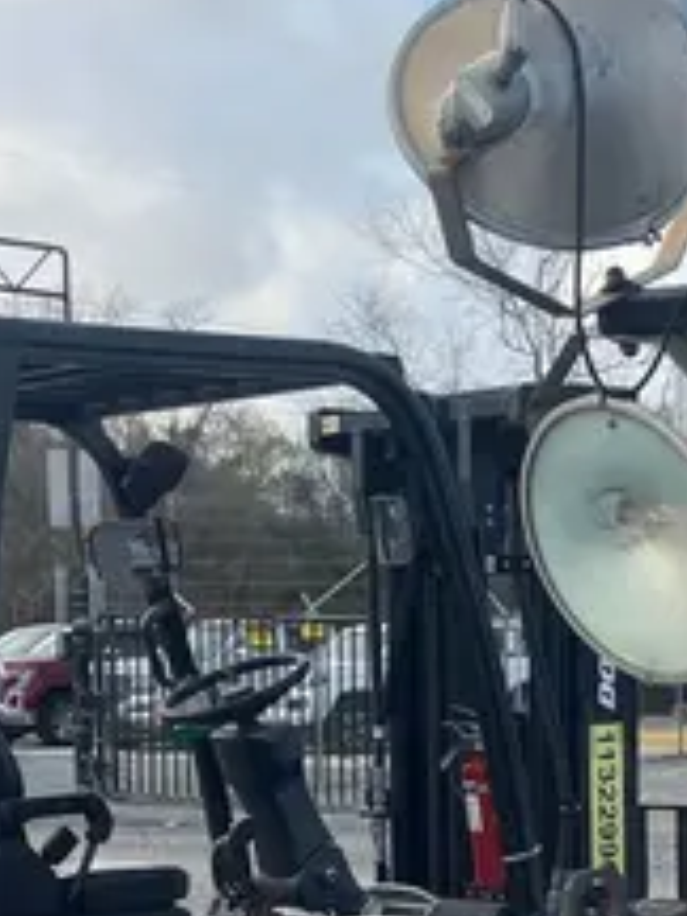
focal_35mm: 95
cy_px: 1109
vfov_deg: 19.4
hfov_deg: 15.5
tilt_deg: -8.0
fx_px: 2514
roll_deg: +1.2
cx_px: 539
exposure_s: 1/771
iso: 32
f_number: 1.8
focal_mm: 3.99
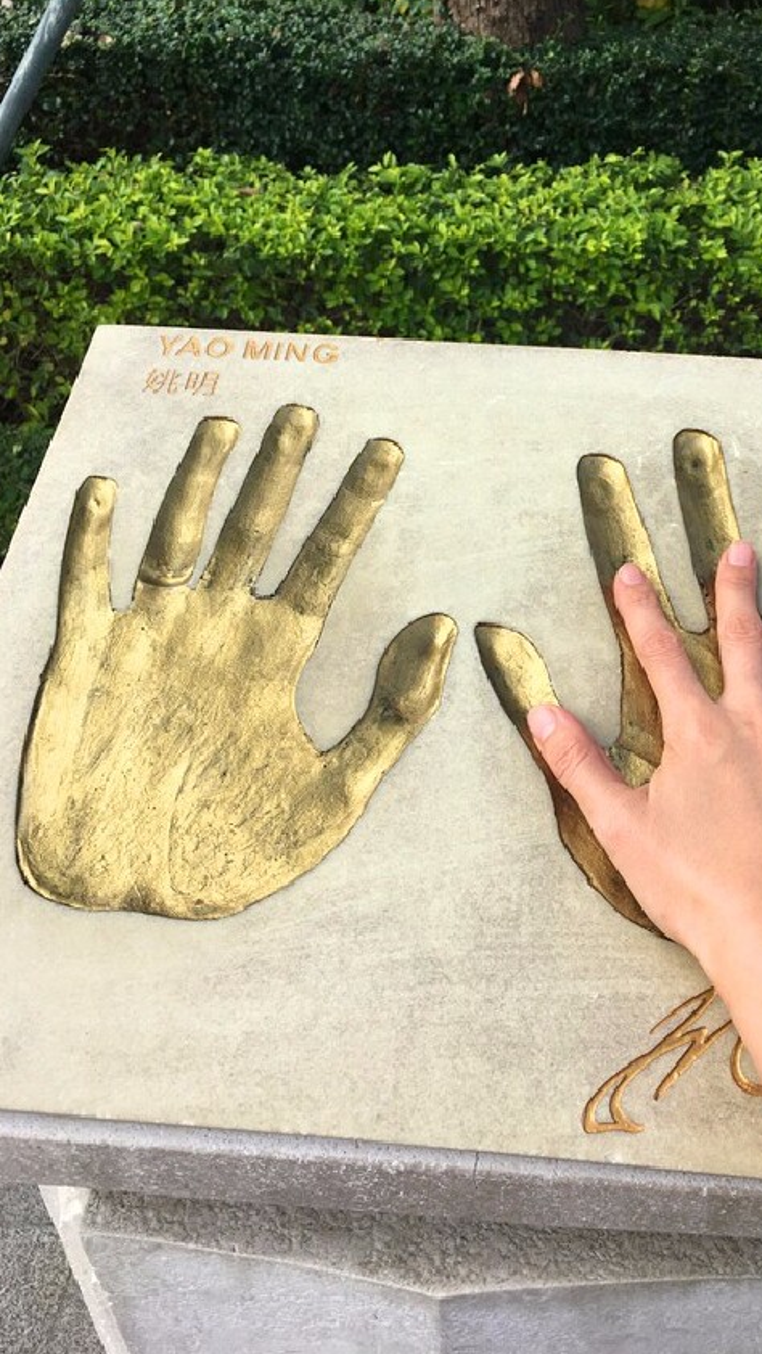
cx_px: 502
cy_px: 676
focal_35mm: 32
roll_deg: +0.1
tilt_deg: -42.4
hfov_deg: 36.4
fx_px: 1149
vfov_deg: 61.0
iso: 25
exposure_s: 1/916
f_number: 2.2
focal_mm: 4.15
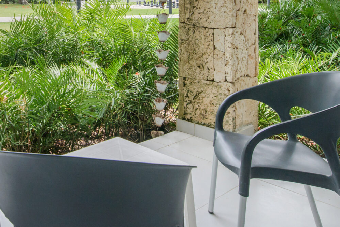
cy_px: 5
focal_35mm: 36
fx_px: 340
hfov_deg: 50.4
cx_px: 76
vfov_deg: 34.0
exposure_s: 1/200
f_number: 11
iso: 400
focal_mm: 14
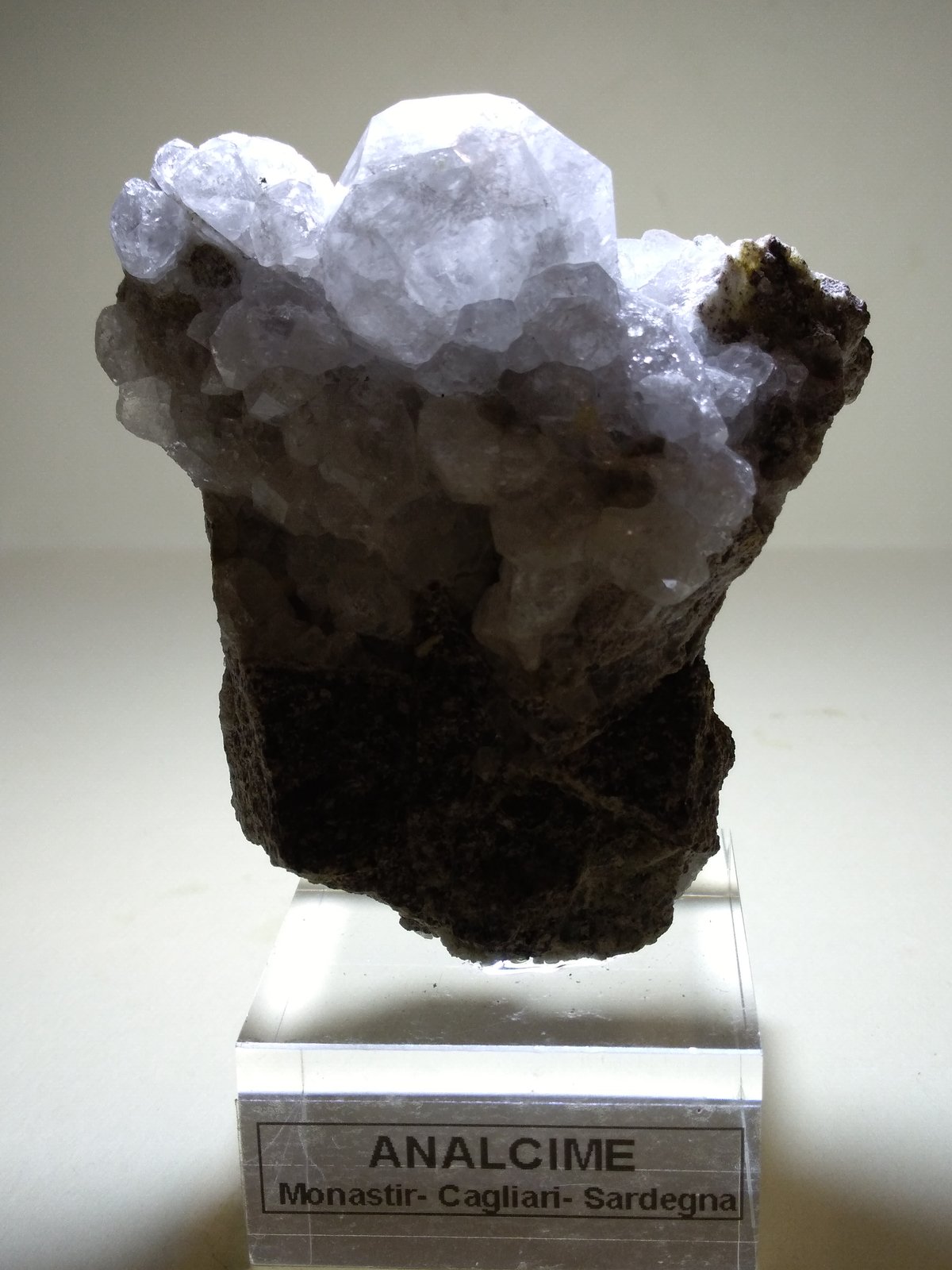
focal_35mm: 26
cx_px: 476
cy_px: 635
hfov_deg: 53.1
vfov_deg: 67.3
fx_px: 953
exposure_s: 1/33.3
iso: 102
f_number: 2
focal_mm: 3.54
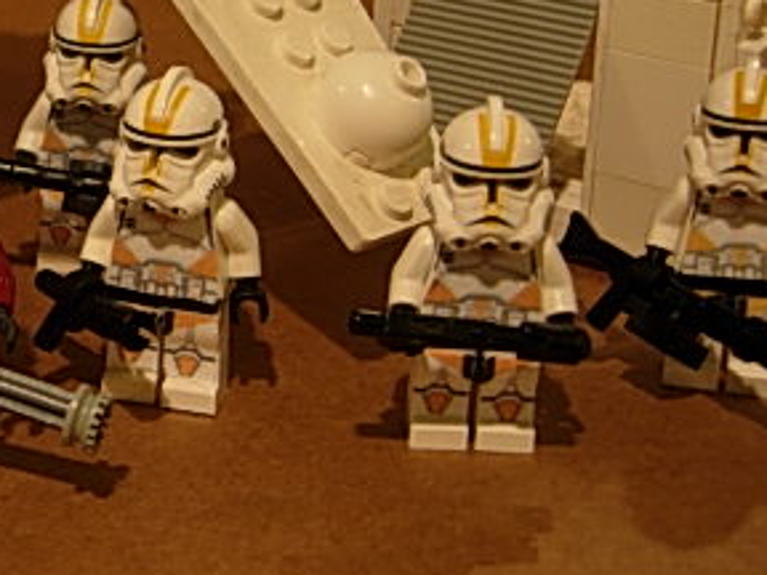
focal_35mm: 80
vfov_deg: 18.1
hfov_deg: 23.1
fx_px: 1773
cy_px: 59
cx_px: -59
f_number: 2.7
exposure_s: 1/4.8
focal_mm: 7.5
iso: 50
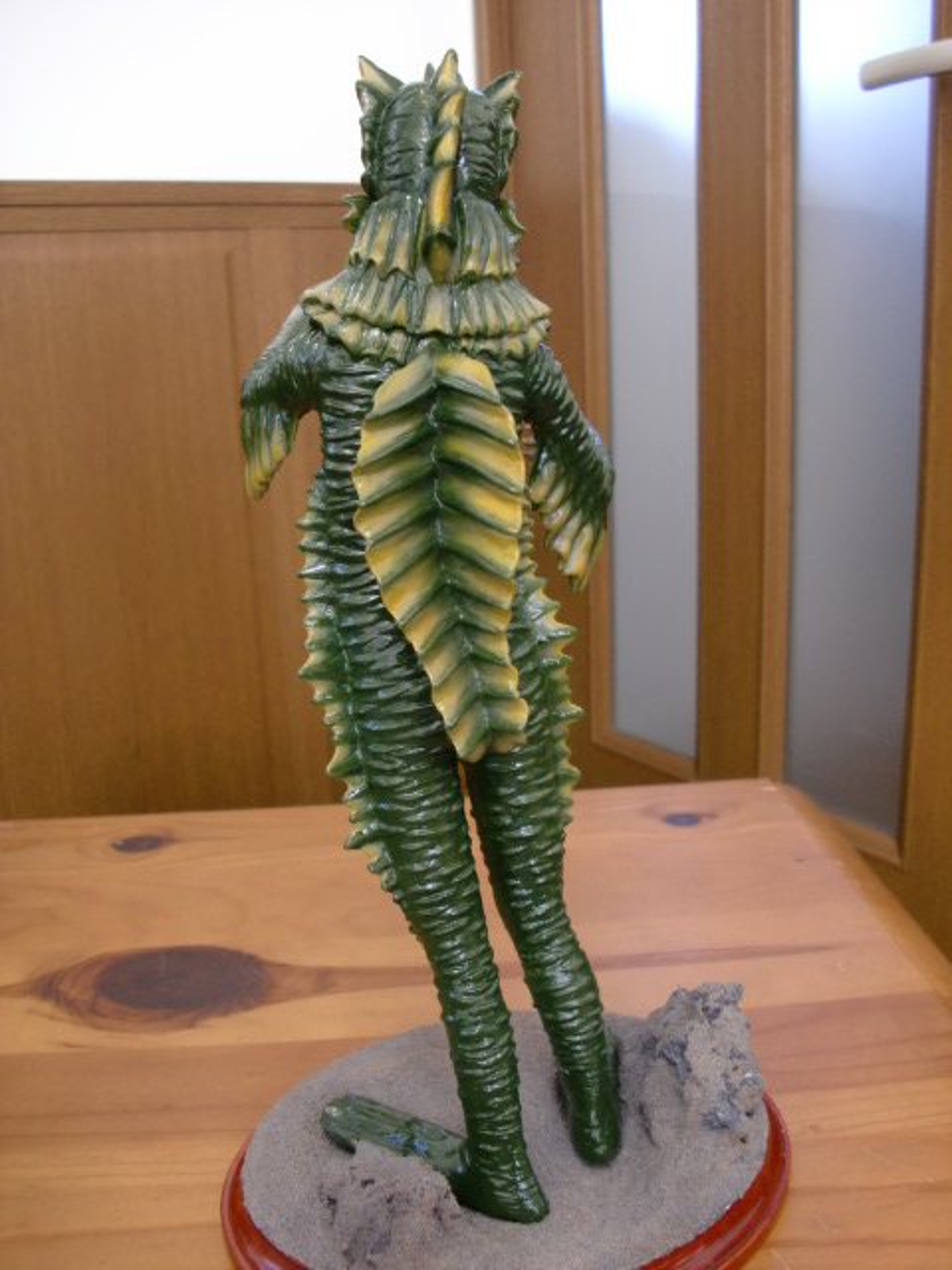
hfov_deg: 39.7
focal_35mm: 36
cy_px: 635
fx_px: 1320
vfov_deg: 51.4
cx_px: 476
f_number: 2.8
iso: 250
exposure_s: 1/60
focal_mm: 6.3
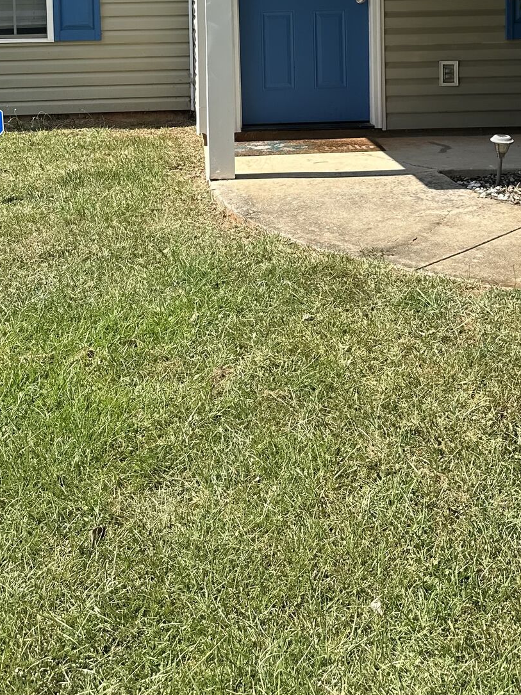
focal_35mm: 51
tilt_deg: -1.9
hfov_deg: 28.5
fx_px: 1023
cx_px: 237
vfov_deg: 34.9
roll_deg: +0.5
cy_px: 46
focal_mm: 6.86
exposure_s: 1/2591
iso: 80
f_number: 1.78
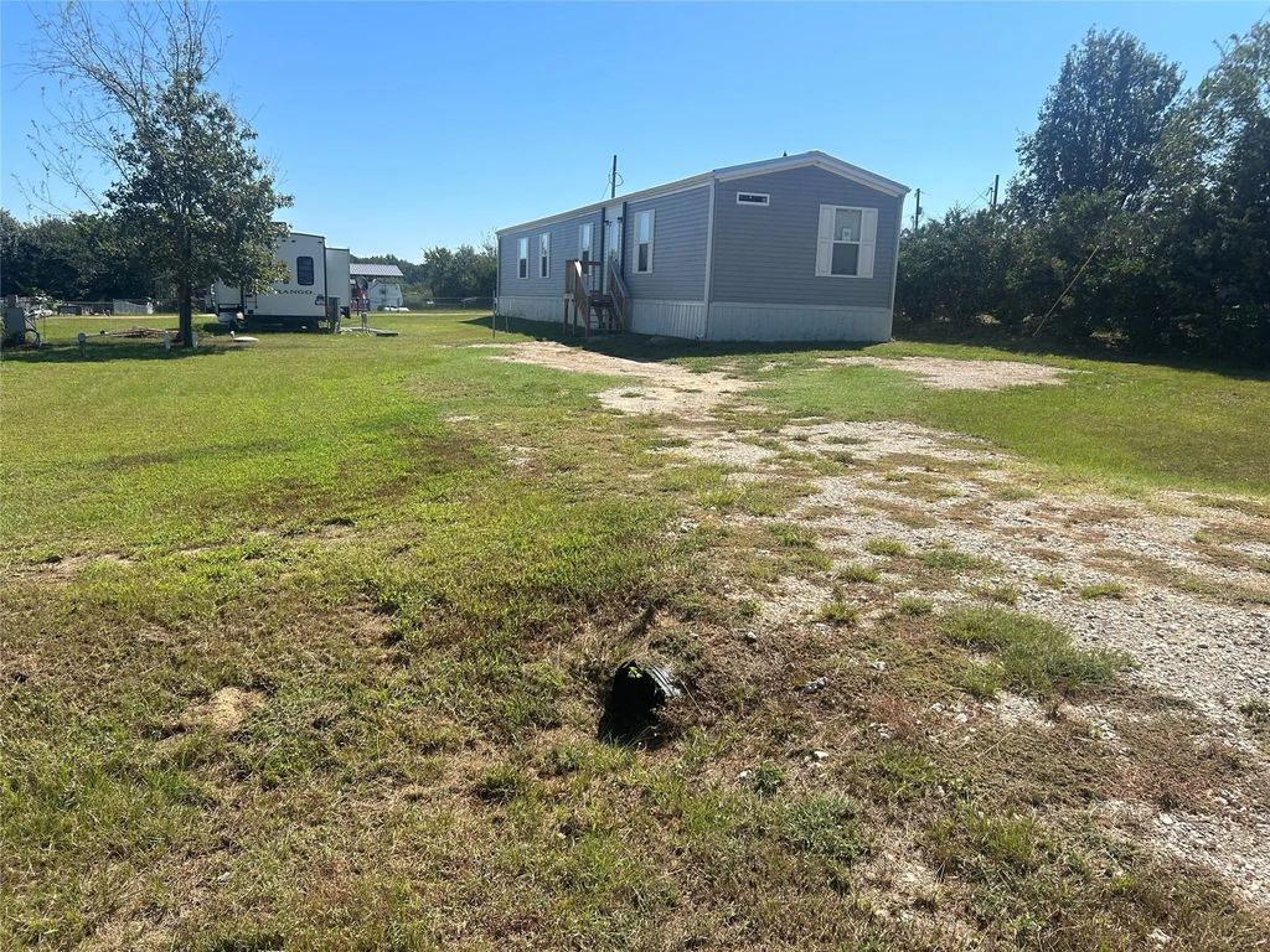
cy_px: 476
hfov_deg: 67.3
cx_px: 635
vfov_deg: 53.1
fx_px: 954
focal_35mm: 26
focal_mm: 5.7
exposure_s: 1/3571
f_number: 1.5
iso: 50
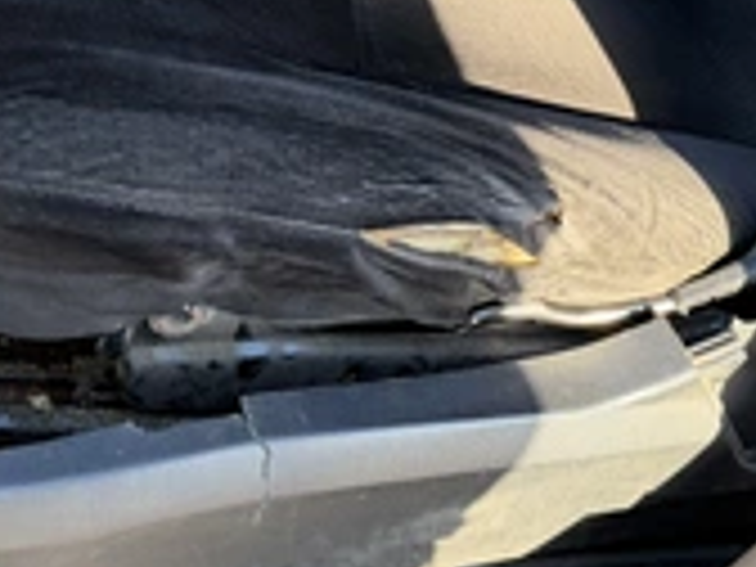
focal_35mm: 57
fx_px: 1245
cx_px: 297
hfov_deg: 33.7
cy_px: 140
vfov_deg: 25.3
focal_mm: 6.76
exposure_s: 1/181
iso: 100
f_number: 1.78
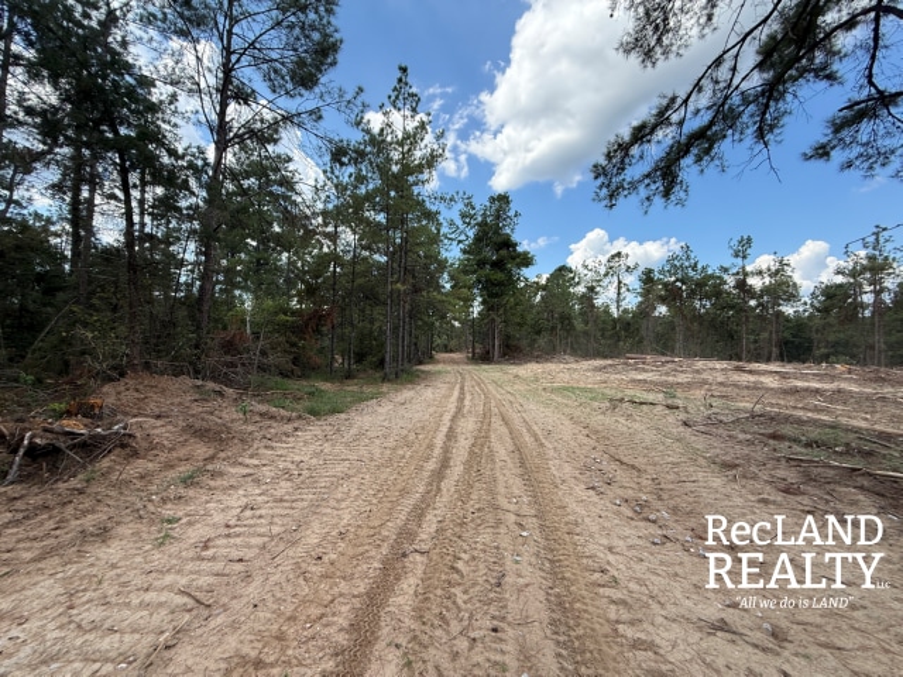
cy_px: 338
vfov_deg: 85.7
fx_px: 365
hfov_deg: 102.1
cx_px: 452
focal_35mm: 14
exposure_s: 1/751
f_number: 2.2
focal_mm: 2.22
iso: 64
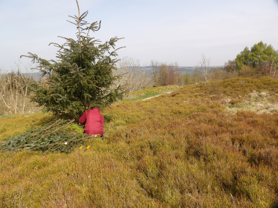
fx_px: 193
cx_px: 139
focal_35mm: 24
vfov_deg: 56.8
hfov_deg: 71.6
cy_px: 104
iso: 100
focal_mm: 4.3
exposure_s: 1/603
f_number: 3.2
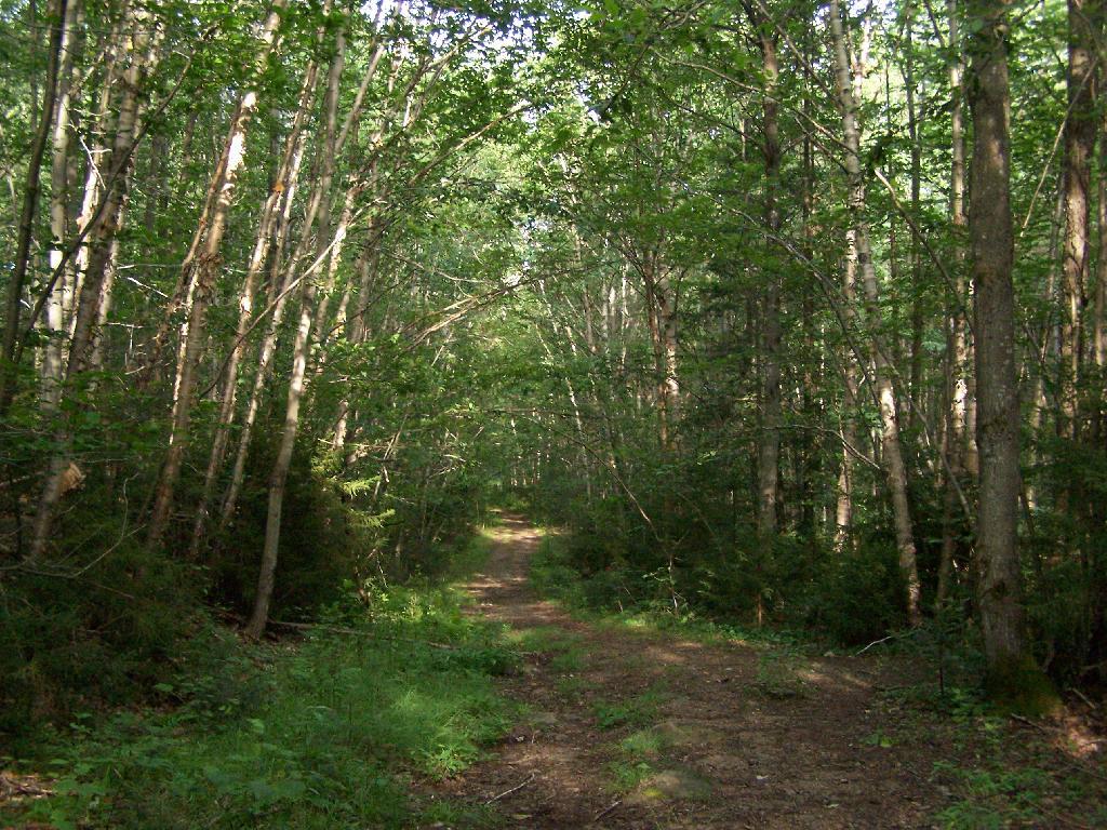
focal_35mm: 38
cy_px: 415
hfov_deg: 49.0
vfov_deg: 37.7
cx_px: 554
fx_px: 1215
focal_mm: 6.3
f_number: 2.8
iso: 400
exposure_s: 1/160
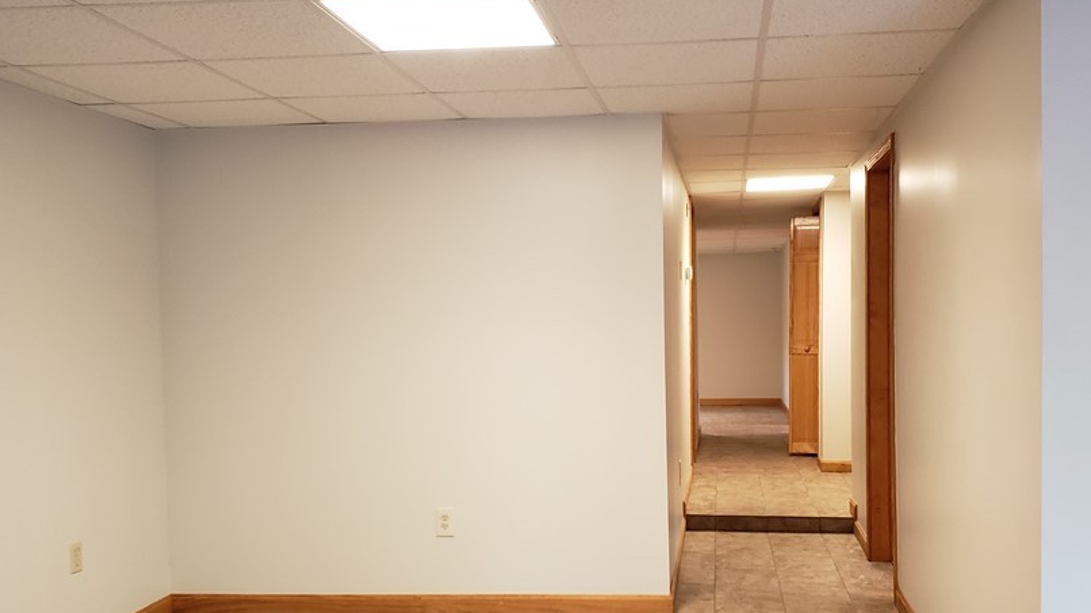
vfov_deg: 32.7
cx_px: 605
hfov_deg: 55.2
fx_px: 1041
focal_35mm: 36
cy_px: 376
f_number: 2.4
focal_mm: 4.3
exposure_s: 1/40
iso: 250
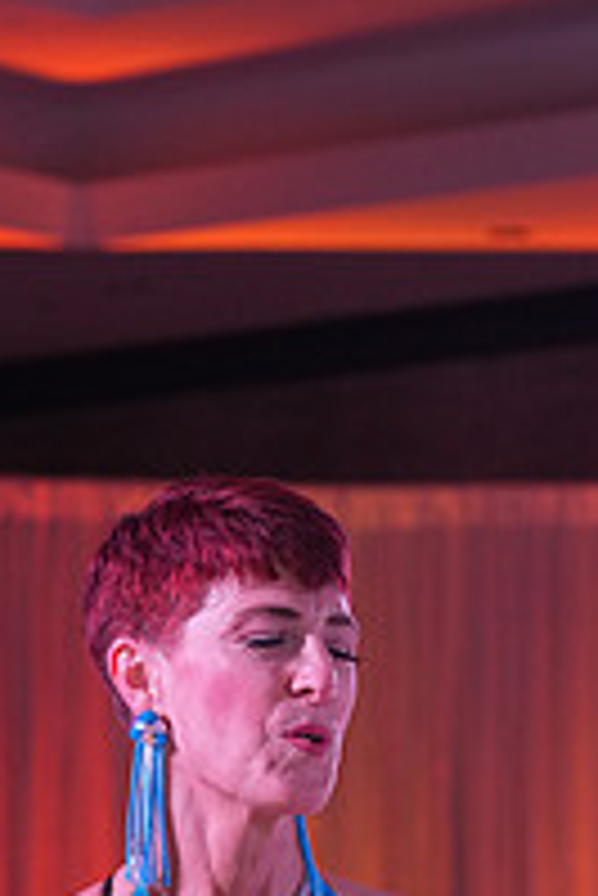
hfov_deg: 5.0
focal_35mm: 277
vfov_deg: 7.4
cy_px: 1157
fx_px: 6889
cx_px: 717
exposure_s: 1/200
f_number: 5.6
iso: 1600
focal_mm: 95
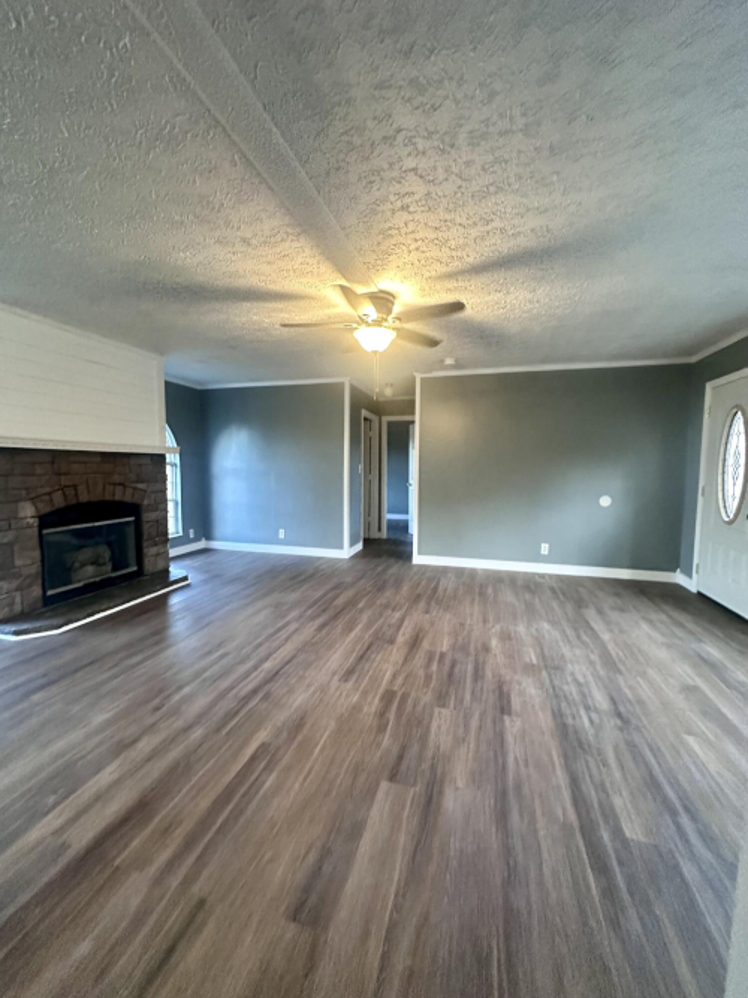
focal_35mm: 14
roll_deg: +0.0
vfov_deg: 102.1
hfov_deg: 85.7
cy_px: 499
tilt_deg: -6.6
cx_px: 374
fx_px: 403
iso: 640
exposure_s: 1/60
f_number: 2.2
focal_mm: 2.22
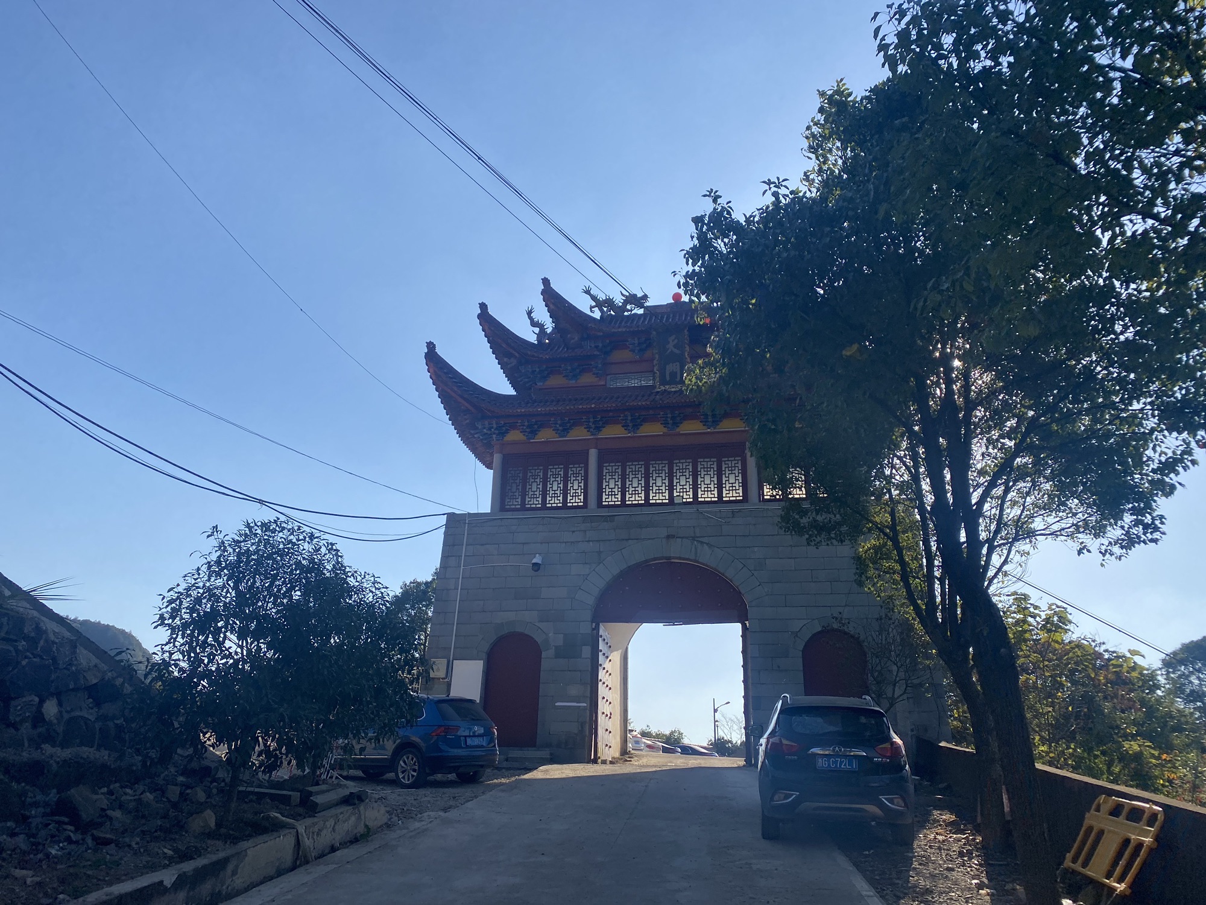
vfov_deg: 53.1
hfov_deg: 67.3
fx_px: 906
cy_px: 452
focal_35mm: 26
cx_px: 603
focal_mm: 4.25
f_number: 1.8
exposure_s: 1/2890
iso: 32
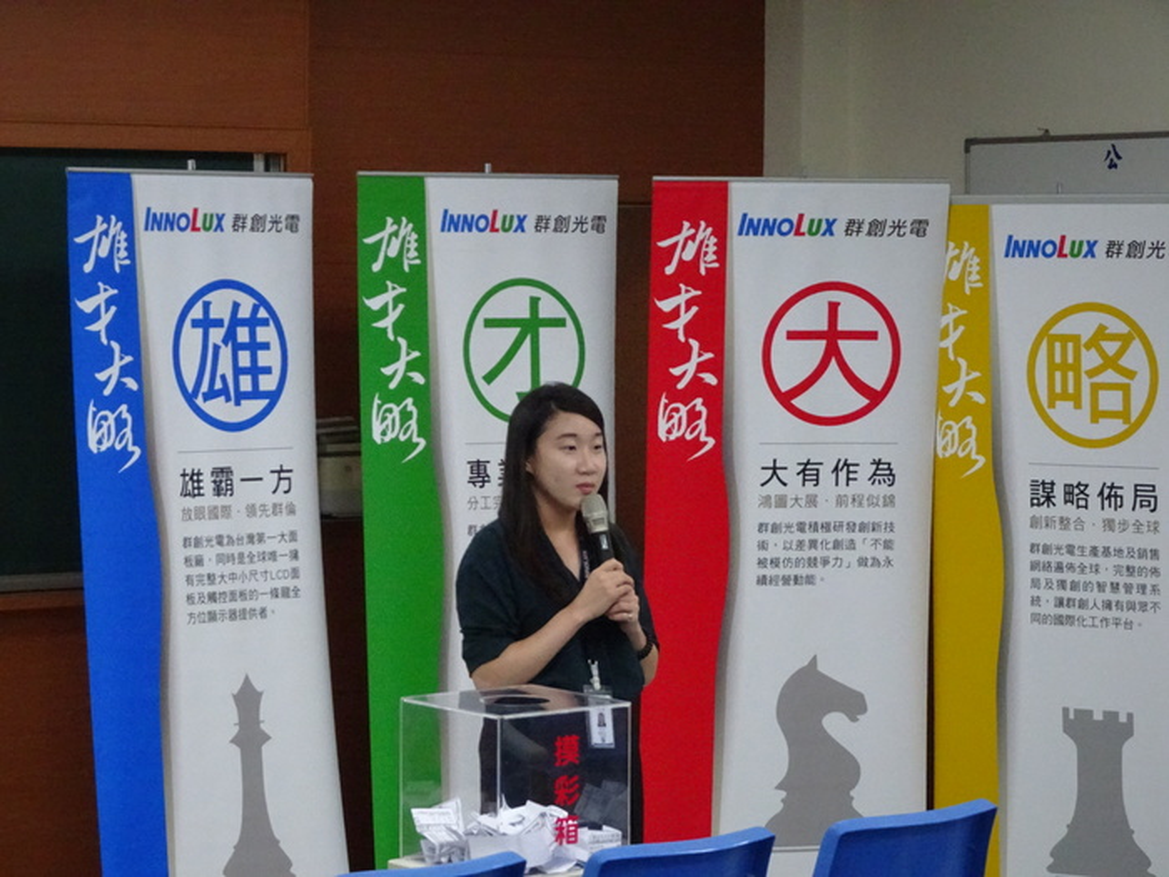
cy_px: 438
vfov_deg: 12.0
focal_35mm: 123
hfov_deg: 16.0
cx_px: 584
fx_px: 4154
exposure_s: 1/80
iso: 2000
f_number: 5.6
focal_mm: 20.96
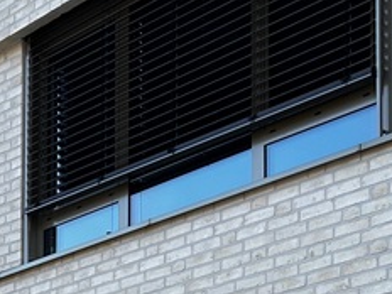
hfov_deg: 17.0
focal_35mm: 112
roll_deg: -0.7
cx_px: -34
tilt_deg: +0.0
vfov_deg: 12.0
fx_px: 1268
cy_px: 556
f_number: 1.5
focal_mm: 5.7
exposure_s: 1/723
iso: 50
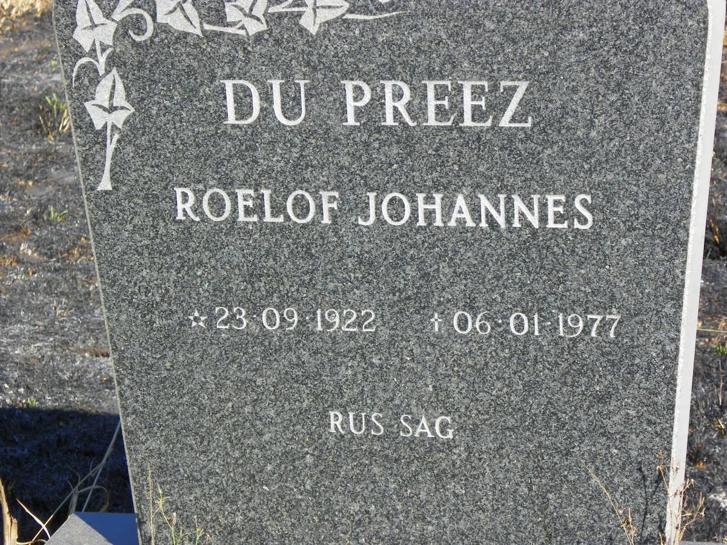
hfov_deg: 14.4
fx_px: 2877
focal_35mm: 137
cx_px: 364
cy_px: 272
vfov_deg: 10.8
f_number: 4.5
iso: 64
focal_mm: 24.3
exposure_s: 1/160
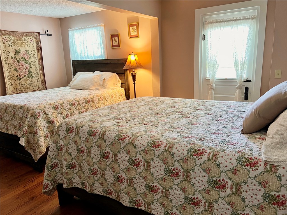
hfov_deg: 67.3
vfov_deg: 53.1
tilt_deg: -14.2
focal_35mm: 26
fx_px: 216
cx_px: 144
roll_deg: +2.2
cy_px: 108
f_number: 1.5
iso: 250
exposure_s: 1/60
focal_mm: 5.7
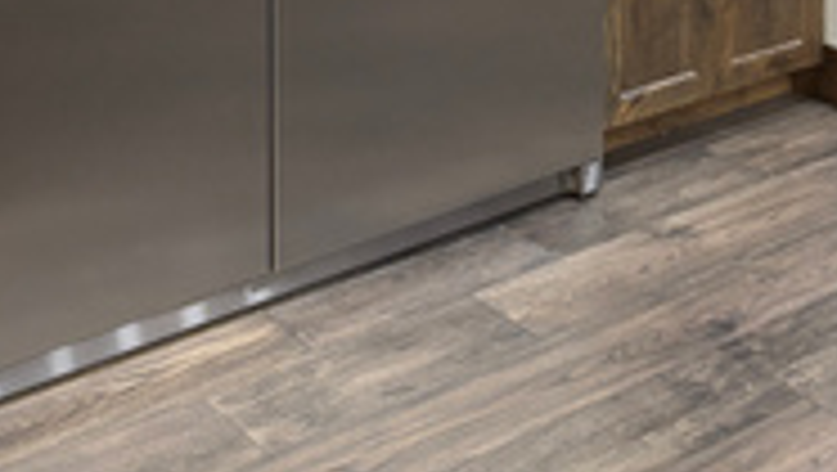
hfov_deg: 28.5
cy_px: -490
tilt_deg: -4.1
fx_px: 1622
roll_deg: -0.4
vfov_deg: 13.9
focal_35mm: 73
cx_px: 194
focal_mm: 5.96
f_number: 1.6
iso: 320
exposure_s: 1/60
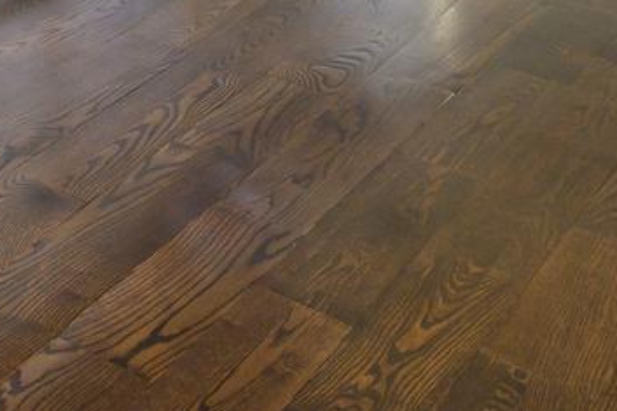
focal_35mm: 90
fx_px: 1540
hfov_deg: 18.5
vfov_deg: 11.7
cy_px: -642
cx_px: -446
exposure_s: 1/40
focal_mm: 15.5
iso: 800
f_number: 13
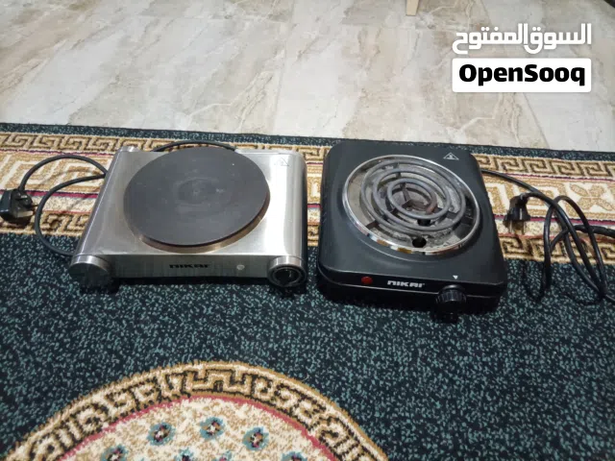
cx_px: 308
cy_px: 230
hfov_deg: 69.4
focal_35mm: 25
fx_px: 444
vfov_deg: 54.9
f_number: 1.8
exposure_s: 1/16.7
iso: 1600
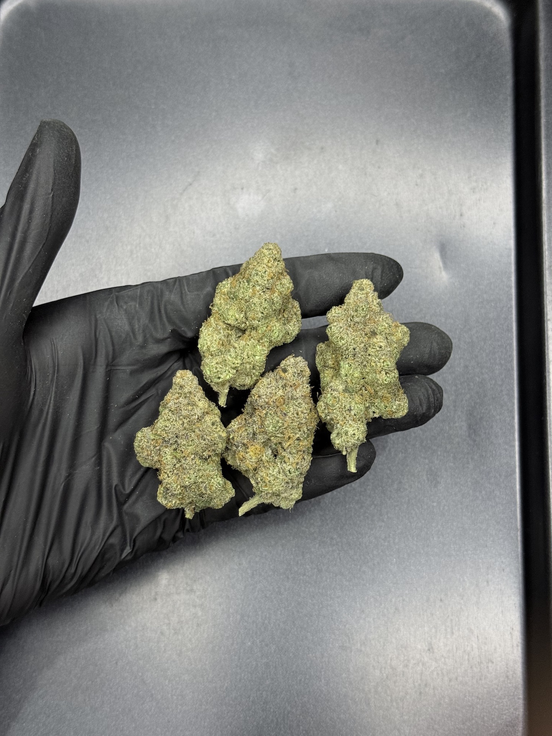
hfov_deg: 30.3
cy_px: 368
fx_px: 1021
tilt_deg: -78.7
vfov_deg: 39.7
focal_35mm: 48
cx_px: 276
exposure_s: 1/65
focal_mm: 6.76
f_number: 1.78
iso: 100
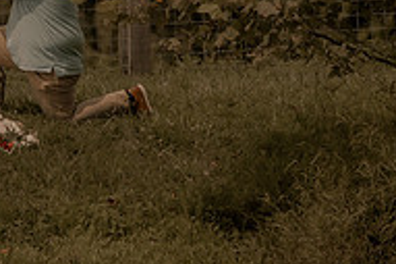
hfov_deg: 3.4
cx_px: 143
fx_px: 6660
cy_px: -108
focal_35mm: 606
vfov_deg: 2.3
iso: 125
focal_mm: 200
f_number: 2.8
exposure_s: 1/1600
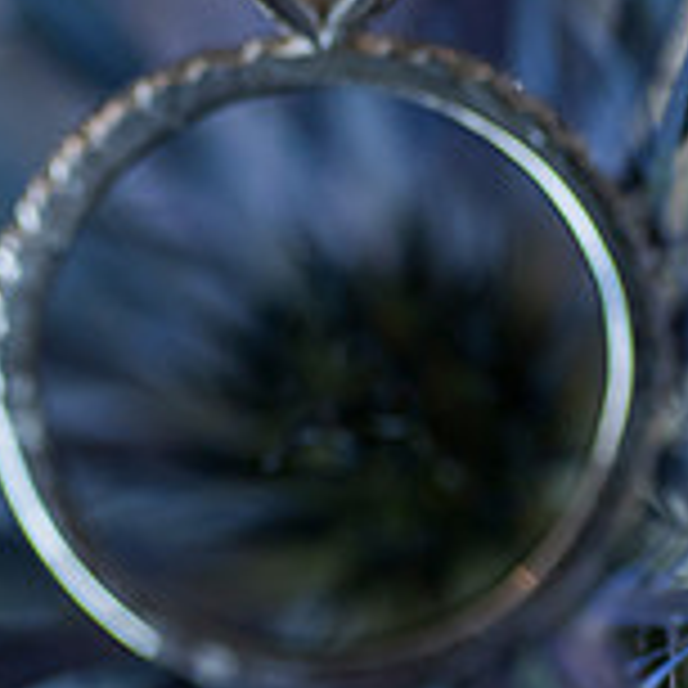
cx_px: 337
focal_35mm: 225
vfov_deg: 7.8
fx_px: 5059
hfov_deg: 7.8
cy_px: 90
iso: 1000
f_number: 4.8
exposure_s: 1/125
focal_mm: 90
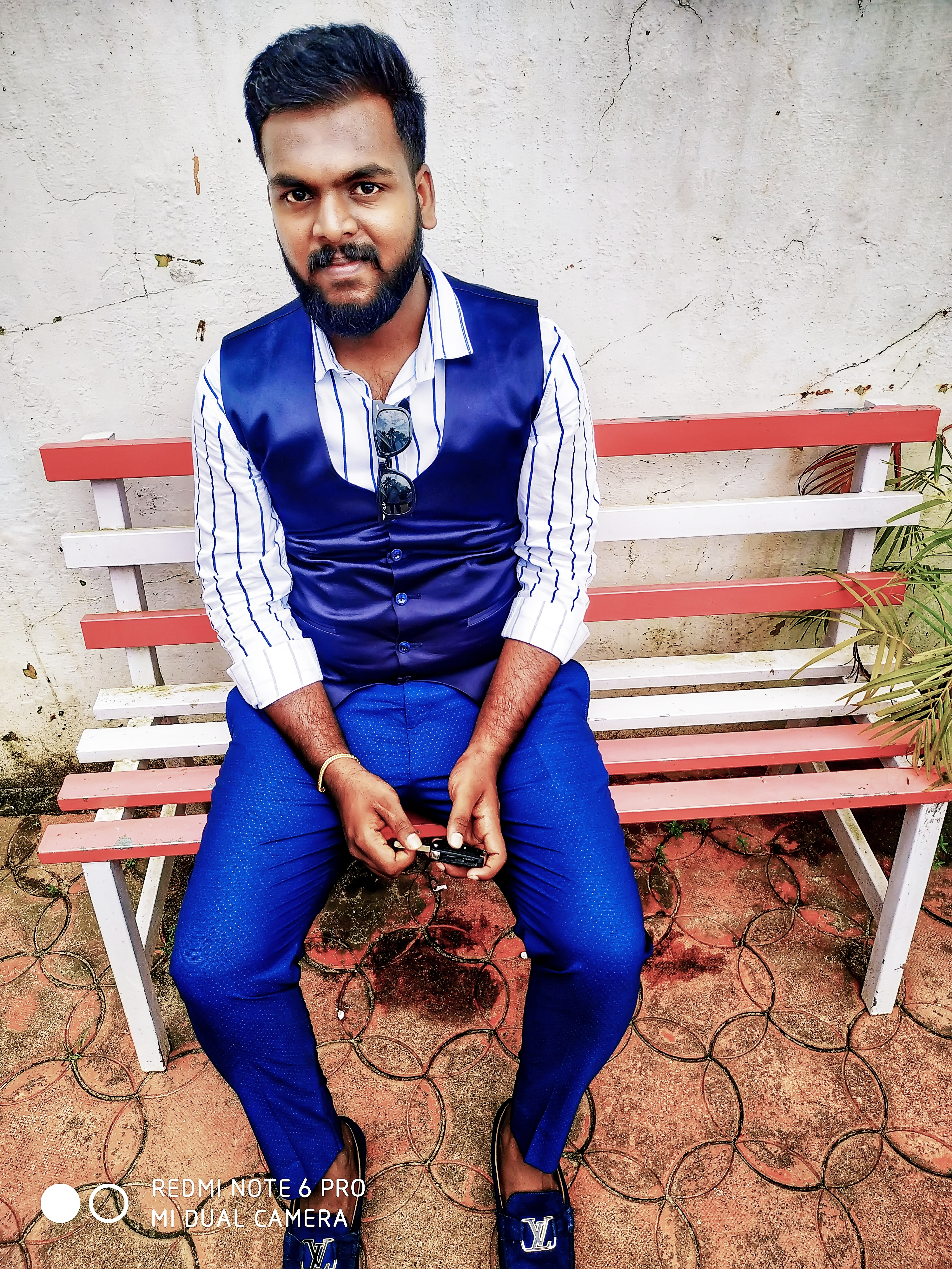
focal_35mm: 24
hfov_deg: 56.8
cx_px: 476
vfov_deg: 71.6
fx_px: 880
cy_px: 634
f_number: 1.9
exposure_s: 1/647
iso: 160
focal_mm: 3.94
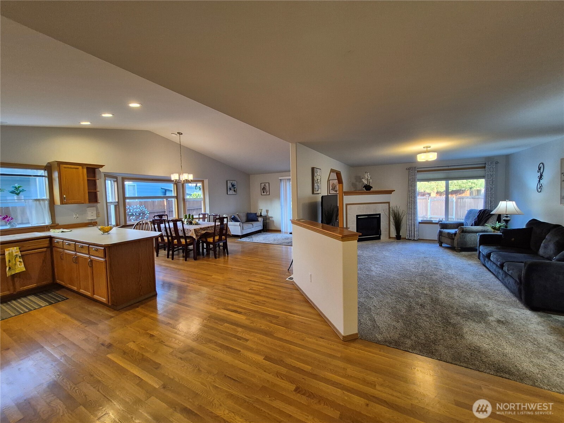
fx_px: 212
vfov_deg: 89.9
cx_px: 282
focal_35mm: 13
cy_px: 212
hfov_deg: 106.2
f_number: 2.2
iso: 320
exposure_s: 1/60
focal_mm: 1.74
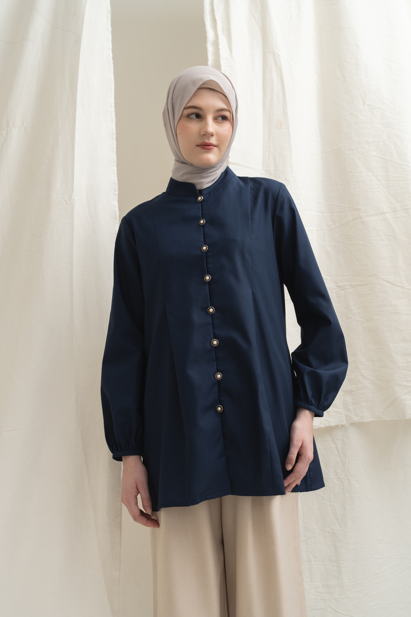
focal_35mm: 44
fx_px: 753
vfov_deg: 44.5
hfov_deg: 30.5
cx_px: 206
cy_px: 308
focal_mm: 44
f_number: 10
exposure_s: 1/160
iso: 100
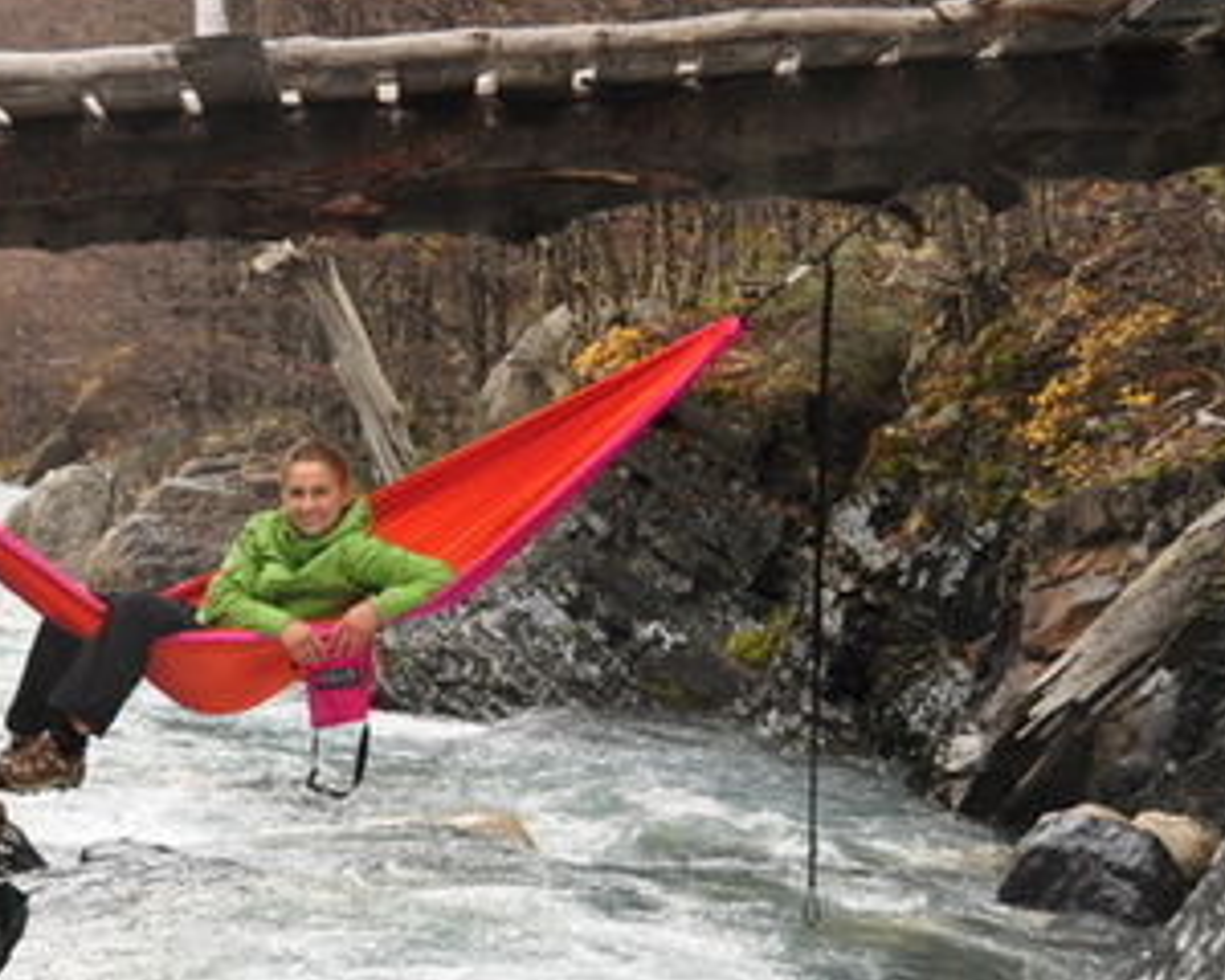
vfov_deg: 17.1
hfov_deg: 21.1
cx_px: 294
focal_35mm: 90
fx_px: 3263
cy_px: 555
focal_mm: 32
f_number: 4.2
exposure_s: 1/40
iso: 320
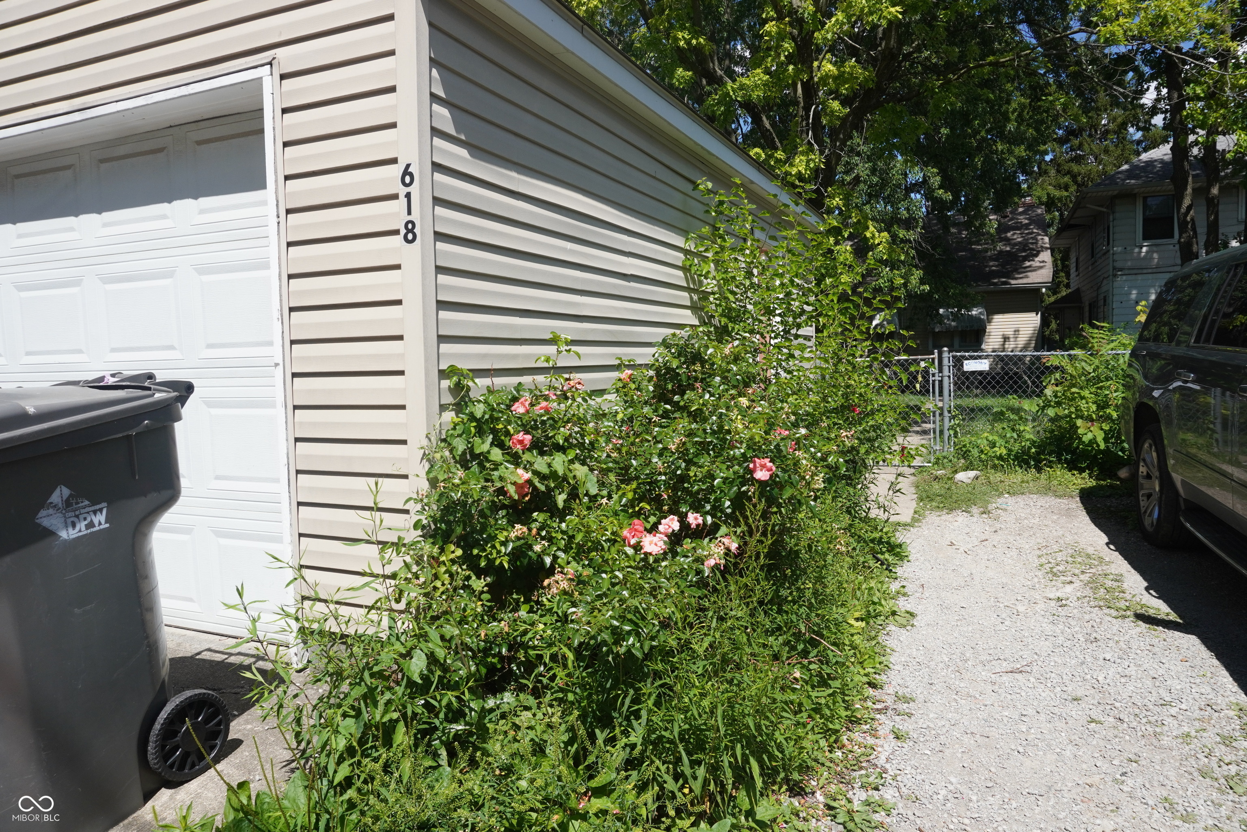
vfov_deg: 53.1
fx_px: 831
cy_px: 416
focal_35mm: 24
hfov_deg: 73.7
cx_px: 624
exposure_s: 1/640
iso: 320
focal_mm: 16
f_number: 8
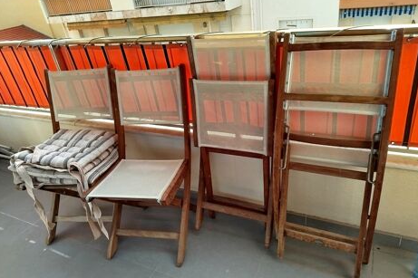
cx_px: 214
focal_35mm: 26
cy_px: 137
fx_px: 302
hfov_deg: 69.4
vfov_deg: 49.5
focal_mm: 5.31
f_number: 1.7
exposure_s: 1/331
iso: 50
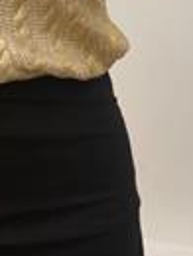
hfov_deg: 9.0
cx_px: 6
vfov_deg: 11.5
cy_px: -127
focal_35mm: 165
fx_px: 1223
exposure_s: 1/100
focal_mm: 6
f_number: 2
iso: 80
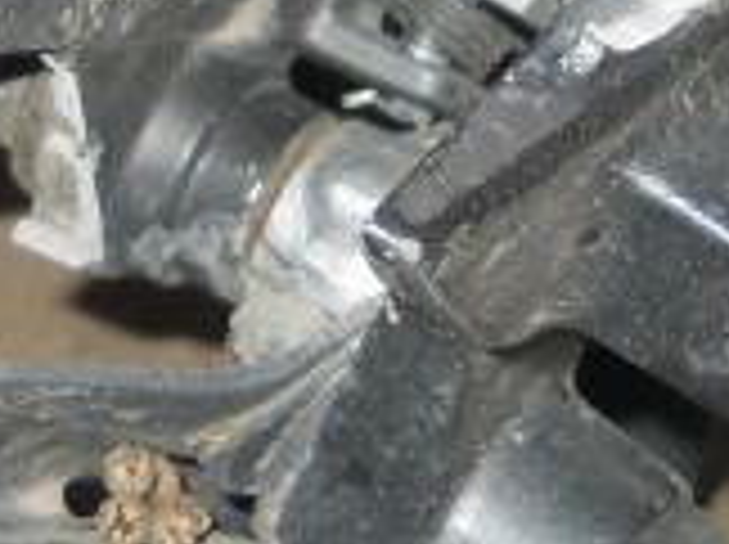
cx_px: -18
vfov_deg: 8.9
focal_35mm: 162
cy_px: -315
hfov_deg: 12.1
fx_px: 3407
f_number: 5.5
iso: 200
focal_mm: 6.72
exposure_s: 1/30
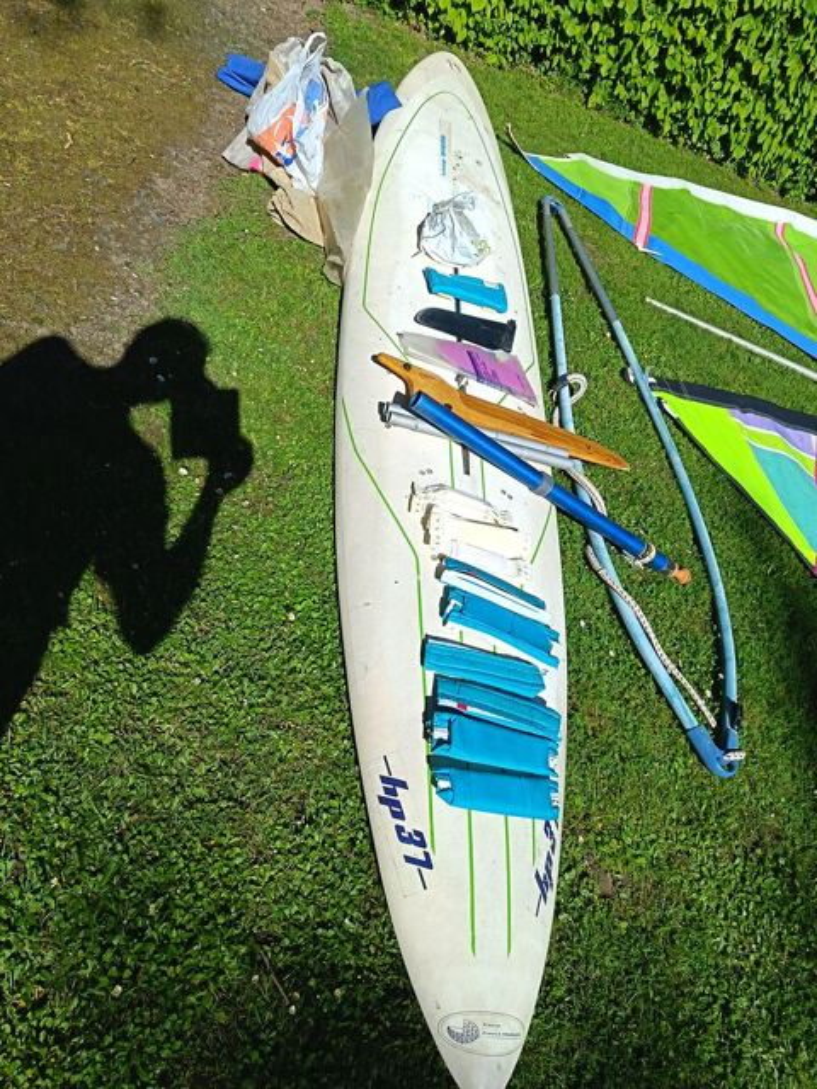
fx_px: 755
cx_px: 408
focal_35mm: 24
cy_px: 544
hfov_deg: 56.8
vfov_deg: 71.6
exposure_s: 1/1410
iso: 100
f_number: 1.75
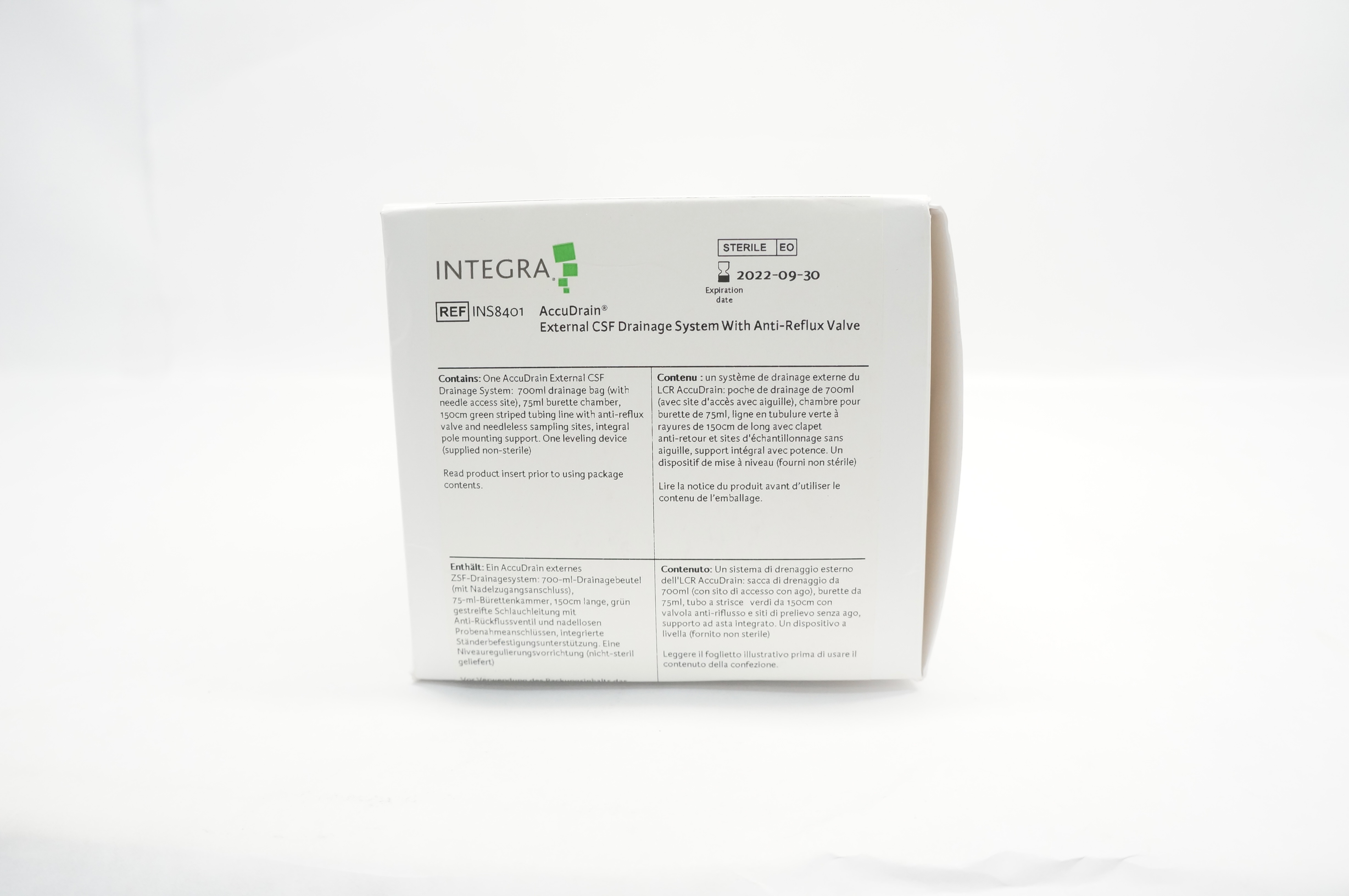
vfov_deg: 47.8
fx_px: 1011
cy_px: 448
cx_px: 674
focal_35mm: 27
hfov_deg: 67.4
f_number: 5.6
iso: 800
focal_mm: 18
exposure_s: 1/60
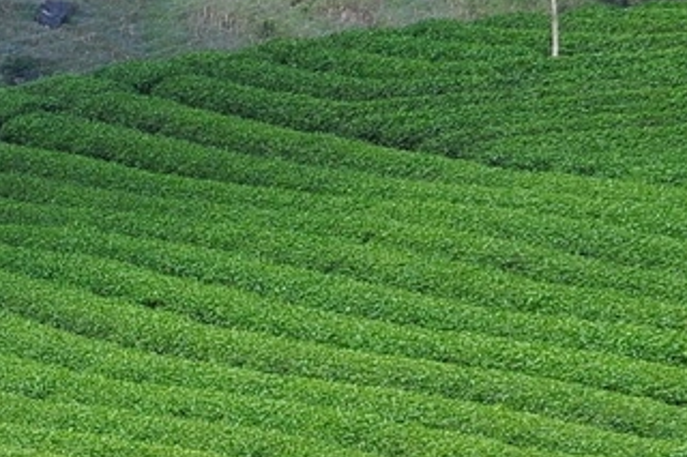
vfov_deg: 3.6
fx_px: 7152
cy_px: 778
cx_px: -500
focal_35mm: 375
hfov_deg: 5.4
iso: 200
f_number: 8
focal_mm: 50
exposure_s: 1/500
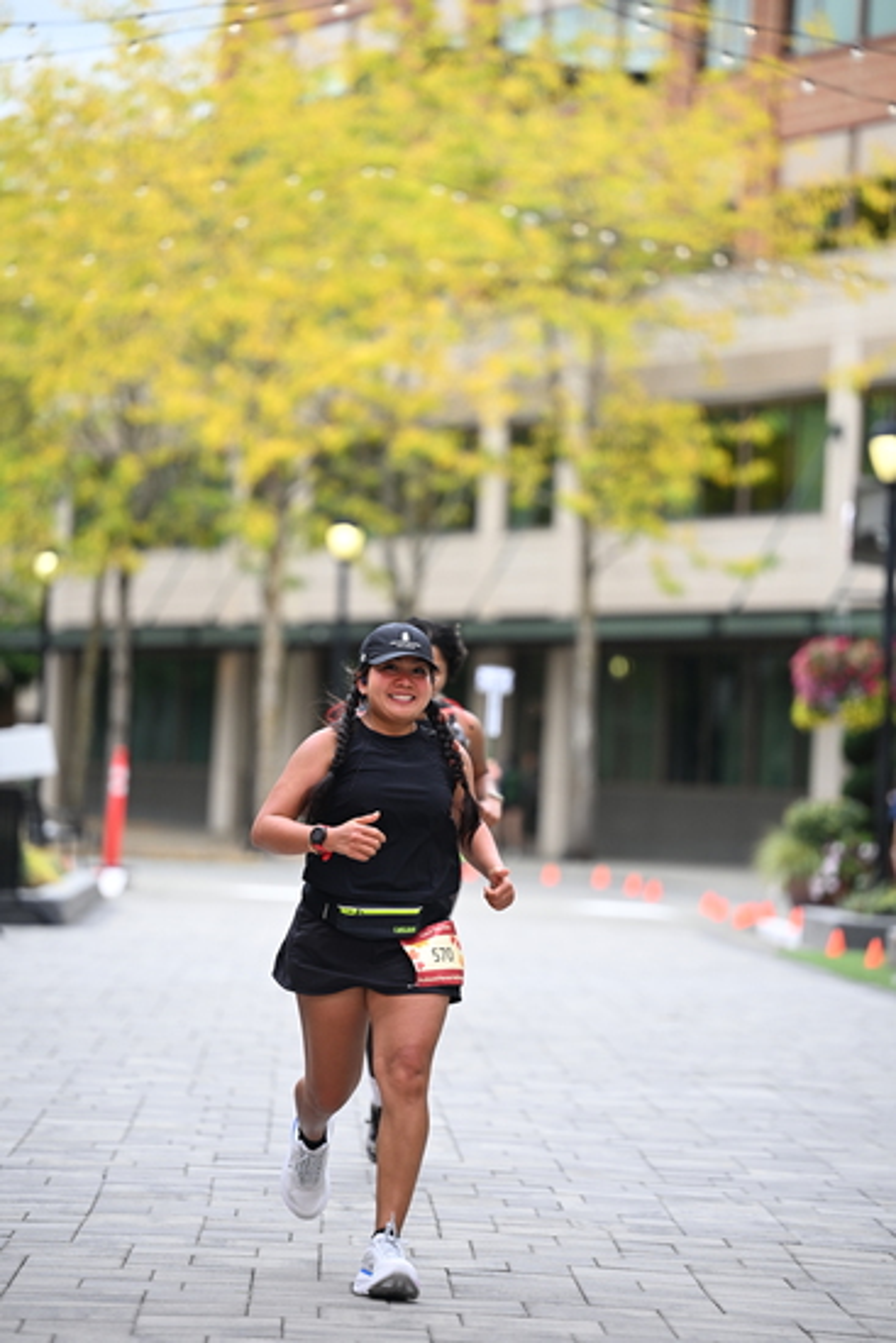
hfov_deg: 8.9
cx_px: 448
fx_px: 5783
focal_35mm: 155
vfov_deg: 13.2
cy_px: 672
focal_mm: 155
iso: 640
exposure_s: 1/1600
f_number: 2.8
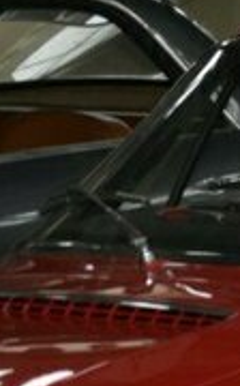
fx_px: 2681
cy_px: 624
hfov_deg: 4.5
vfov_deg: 8.0
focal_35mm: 255
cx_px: 1112
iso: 200
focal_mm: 25
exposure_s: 1/60
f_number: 5
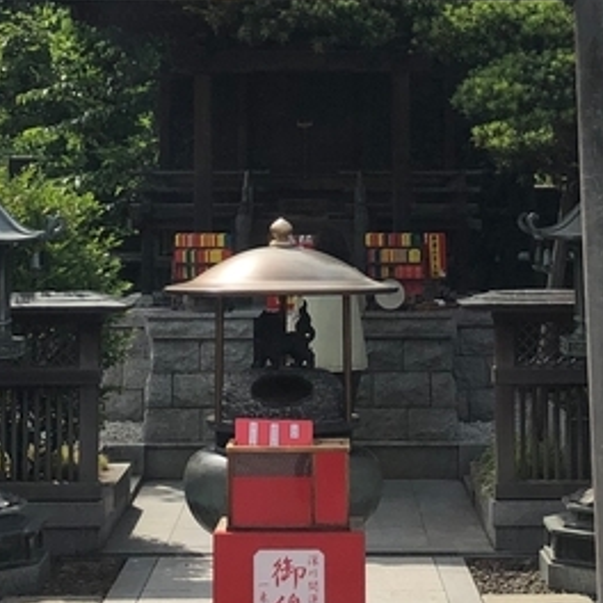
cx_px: 304
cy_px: 146
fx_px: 1892
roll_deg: +0.1
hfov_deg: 18.1
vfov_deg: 18.0
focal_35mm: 96
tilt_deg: +3.2
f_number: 1.8
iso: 25
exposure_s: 1/3436
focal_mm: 3.99
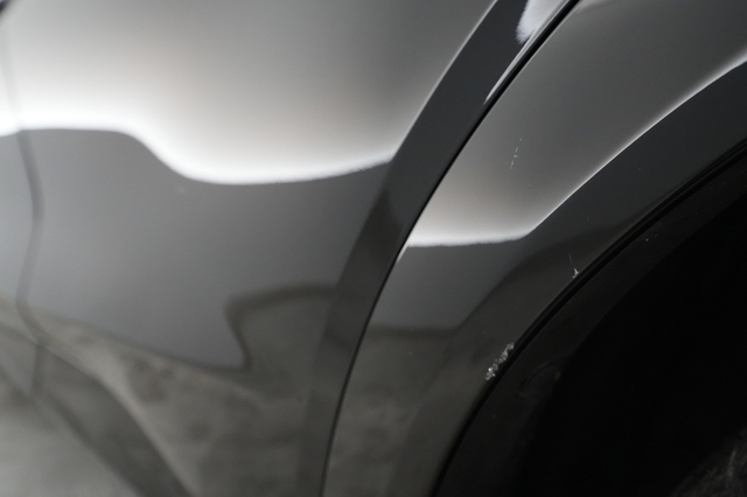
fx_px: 581
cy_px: 248
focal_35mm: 28
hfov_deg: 65.5
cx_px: 374
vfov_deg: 46.4
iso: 8000
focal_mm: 28
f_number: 5.6
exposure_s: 1/100
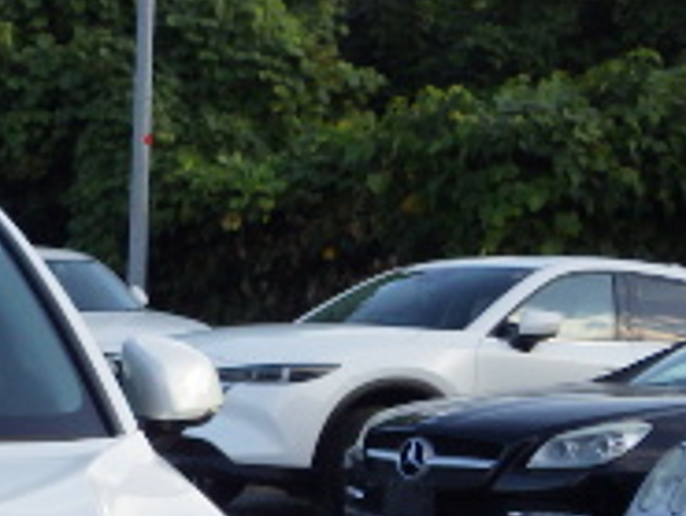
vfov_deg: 13.3
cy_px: 679
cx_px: -419
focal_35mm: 107
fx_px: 2122
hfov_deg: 16.3
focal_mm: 5.5
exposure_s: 1/800
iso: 250
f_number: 3.1
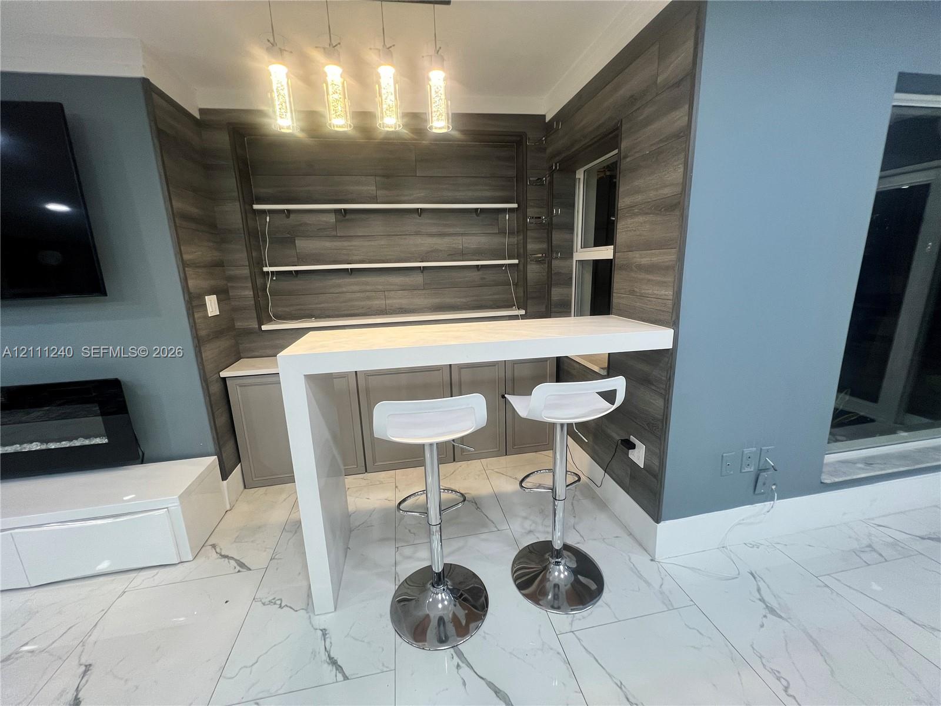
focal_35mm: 13
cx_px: 470
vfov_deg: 89.9
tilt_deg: -13.9
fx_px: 353
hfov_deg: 106.2
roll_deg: +2.4
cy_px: 353
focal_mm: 1.57
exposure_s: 1/120
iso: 250
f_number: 1.8
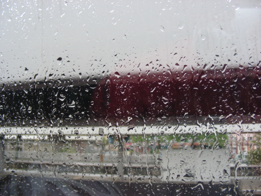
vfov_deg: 37.7
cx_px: 130
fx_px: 287
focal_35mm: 38
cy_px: 98
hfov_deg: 49.0
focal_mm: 6.3
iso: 200
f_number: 3.5
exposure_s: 1/28.7
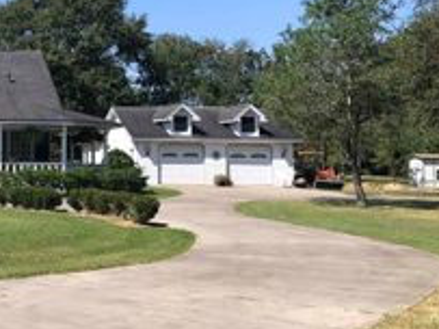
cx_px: -84
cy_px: 122
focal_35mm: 69
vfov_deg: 21.2
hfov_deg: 25.4
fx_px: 875
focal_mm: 3.99
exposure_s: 1/1736
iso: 20
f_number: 1.8
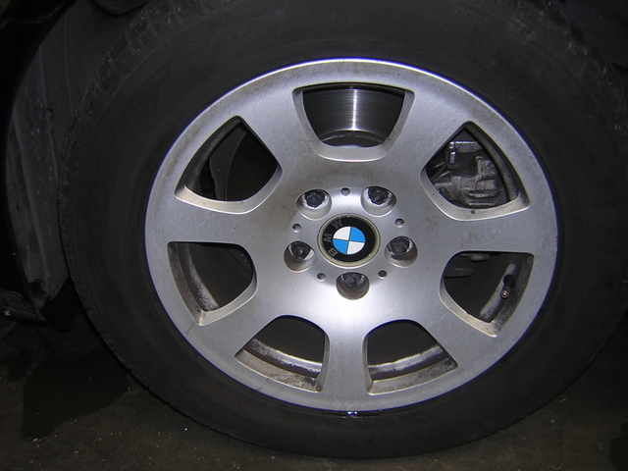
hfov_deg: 51.4
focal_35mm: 36
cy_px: 236
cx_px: 314
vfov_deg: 39.7
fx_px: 653
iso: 100
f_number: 2.6
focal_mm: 4.7
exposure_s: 1/60.1
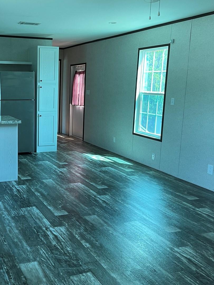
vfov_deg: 50.1
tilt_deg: -8.7
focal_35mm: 37
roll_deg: -1.4
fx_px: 305
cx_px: 34
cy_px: 128
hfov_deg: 36.9
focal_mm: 5.1
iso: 125
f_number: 1.6
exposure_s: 1/76
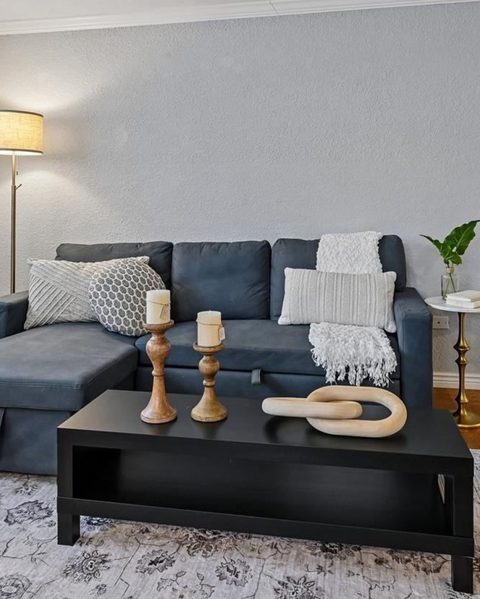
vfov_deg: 59.5
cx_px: 253
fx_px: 515
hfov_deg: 50.0
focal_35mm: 29
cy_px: 218
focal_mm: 16
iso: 400
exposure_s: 1/6
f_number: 11
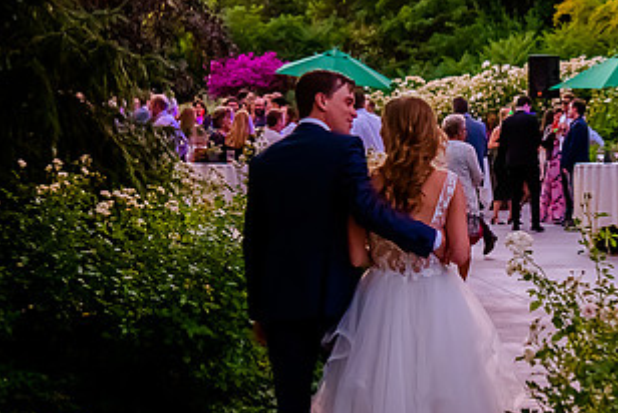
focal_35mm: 108
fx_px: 1856
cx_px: 454
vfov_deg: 12.7
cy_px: 295
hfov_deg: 18.8
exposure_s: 1/100
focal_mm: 50
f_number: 4
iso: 5000
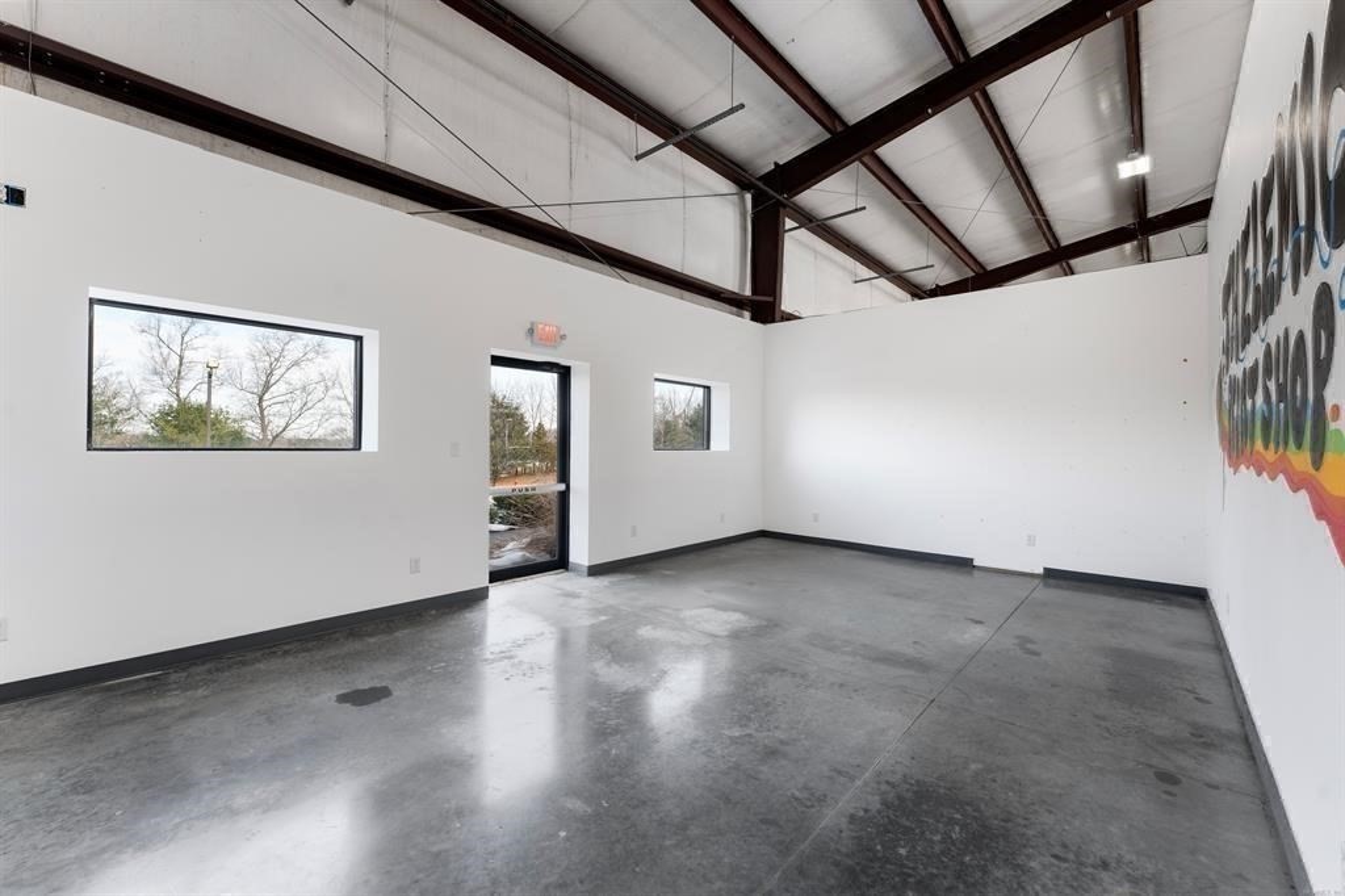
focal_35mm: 14
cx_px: 672
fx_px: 523
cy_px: 448
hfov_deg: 104.3
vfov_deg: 81.2
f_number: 8
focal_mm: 14
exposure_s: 1/10
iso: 800
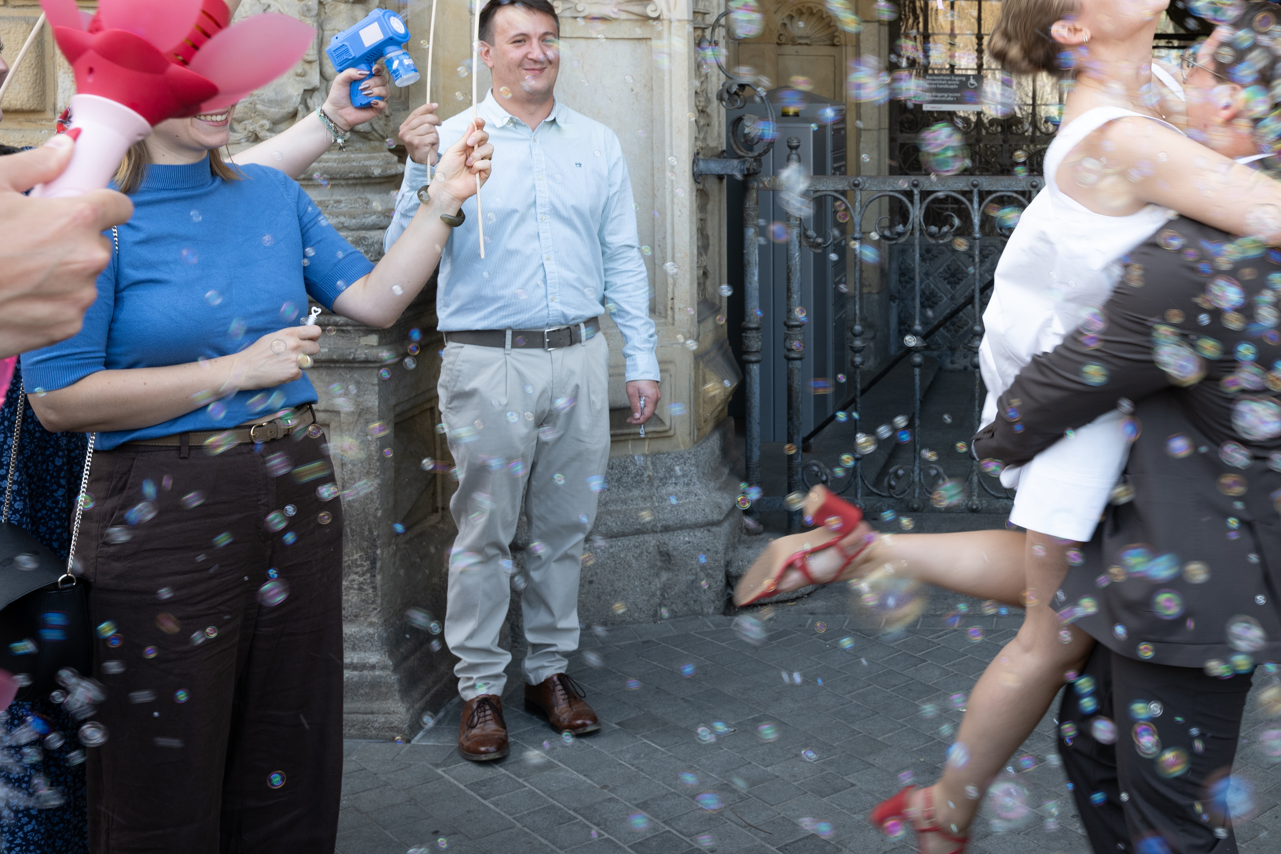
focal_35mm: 48
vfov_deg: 27.7
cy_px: 206
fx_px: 1708
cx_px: 1094
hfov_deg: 38.9
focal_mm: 24
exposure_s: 1/60
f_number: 6.3
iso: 125
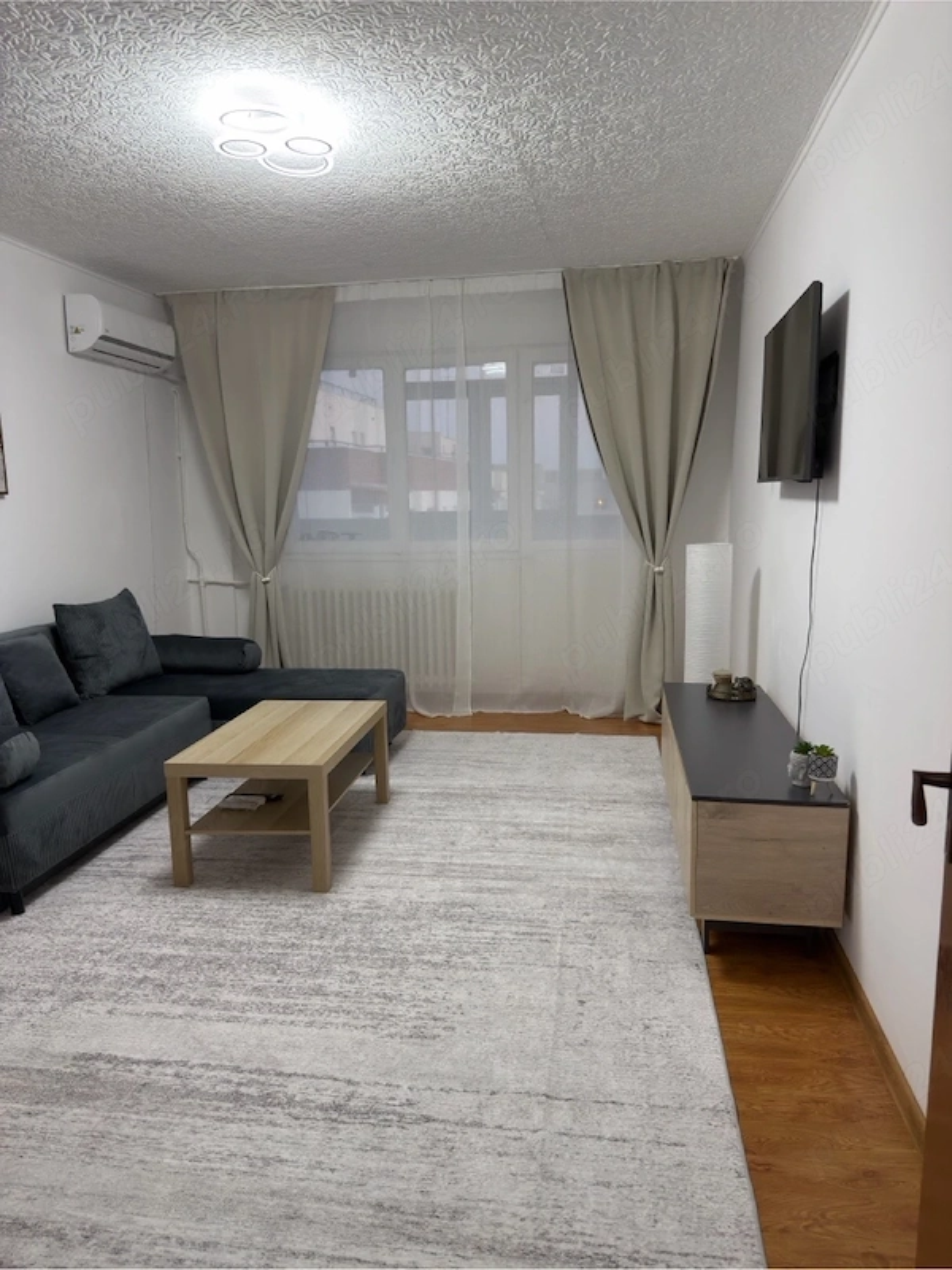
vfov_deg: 71.6
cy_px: 635
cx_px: 476
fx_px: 880
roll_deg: +0.5
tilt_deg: -9.1
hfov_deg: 56.8
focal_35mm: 24
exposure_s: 1/50
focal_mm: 6.76
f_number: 1.78
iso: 250
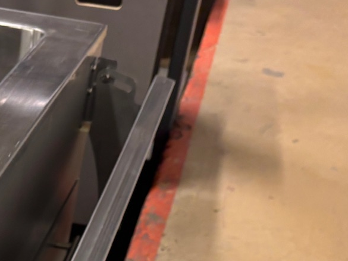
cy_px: 404
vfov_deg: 14.9
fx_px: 915
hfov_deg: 20.2
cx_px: -72
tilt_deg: -34.3
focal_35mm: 91
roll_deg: -2.4
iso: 80
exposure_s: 1/50
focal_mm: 5.96
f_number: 1.6
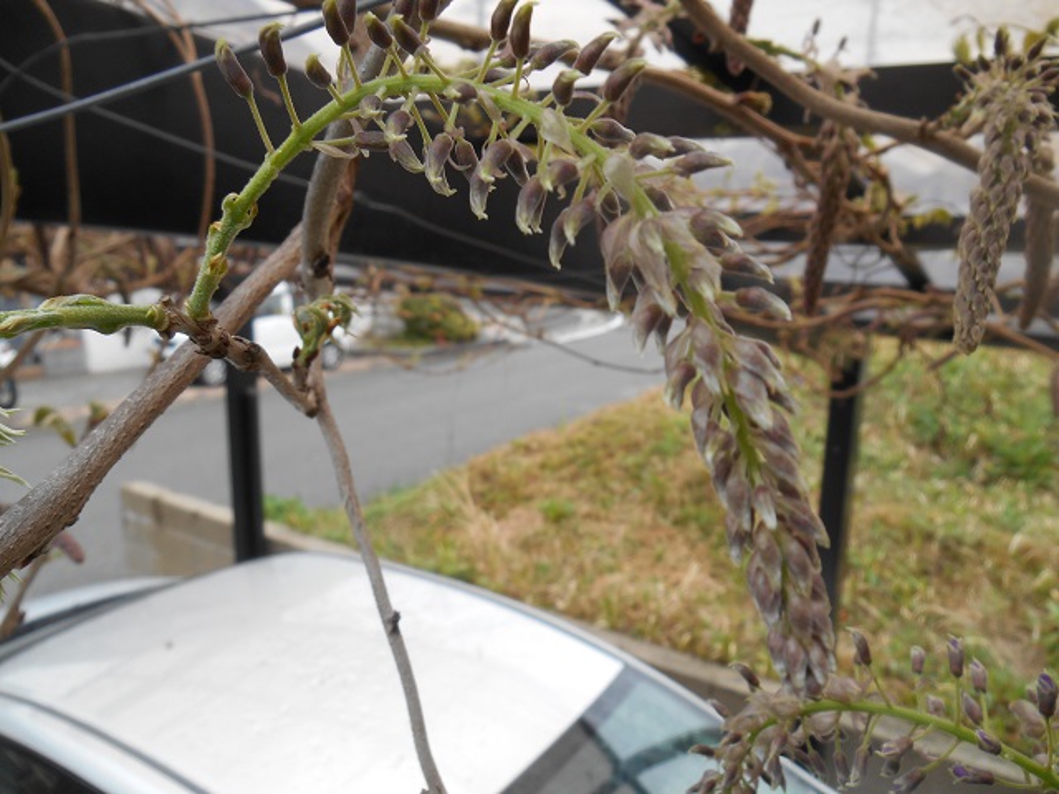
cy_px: 397
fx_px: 795
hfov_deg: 67.3
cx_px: 530
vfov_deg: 53.1
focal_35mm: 26
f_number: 3.4
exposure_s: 1/30
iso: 80
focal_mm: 4.7
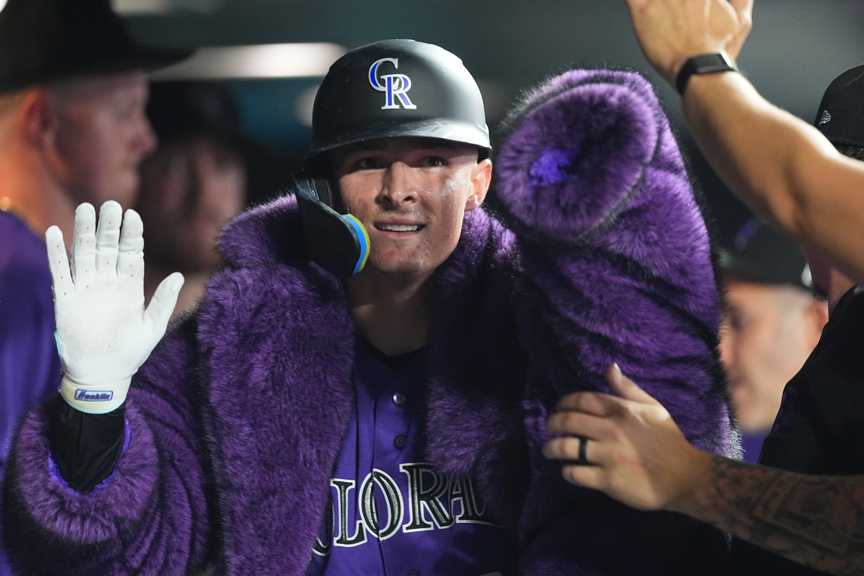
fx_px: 14399
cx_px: 432
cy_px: 288
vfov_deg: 2.3
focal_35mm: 600
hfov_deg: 3.4
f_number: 4
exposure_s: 1/320
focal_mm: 600
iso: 5000
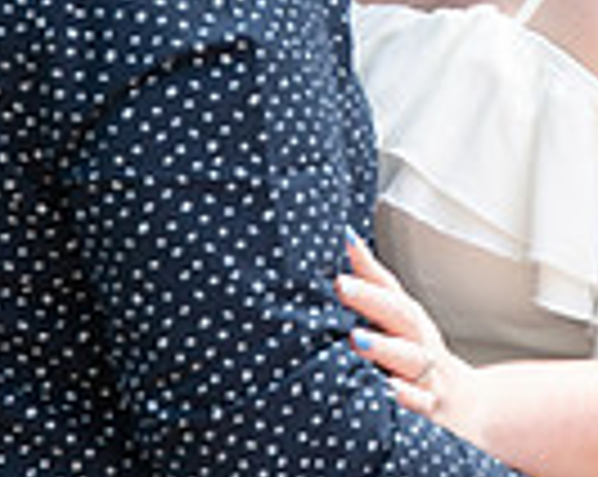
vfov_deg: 1.6
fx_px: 16736
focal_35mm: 947
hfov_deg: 2.0
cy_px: -91
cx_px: 493
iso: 640
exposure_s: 1/200
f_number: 4
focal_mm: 200
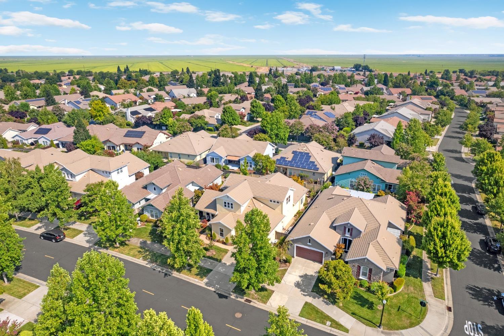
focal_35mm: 22
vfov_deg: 57.2
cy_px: 168
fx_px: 308
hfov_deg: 78.6
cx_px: 252
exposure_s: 1/4000
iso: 100
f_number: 2.8
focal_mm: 8.38
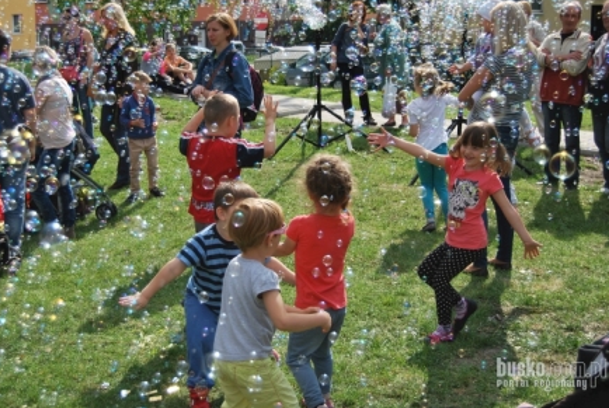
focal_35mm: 54
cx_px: 282
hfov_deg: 37.1
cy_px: 175
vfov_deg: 25.3
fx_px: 908
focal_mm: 31
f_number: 4.5
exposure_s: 1/1000
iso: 160
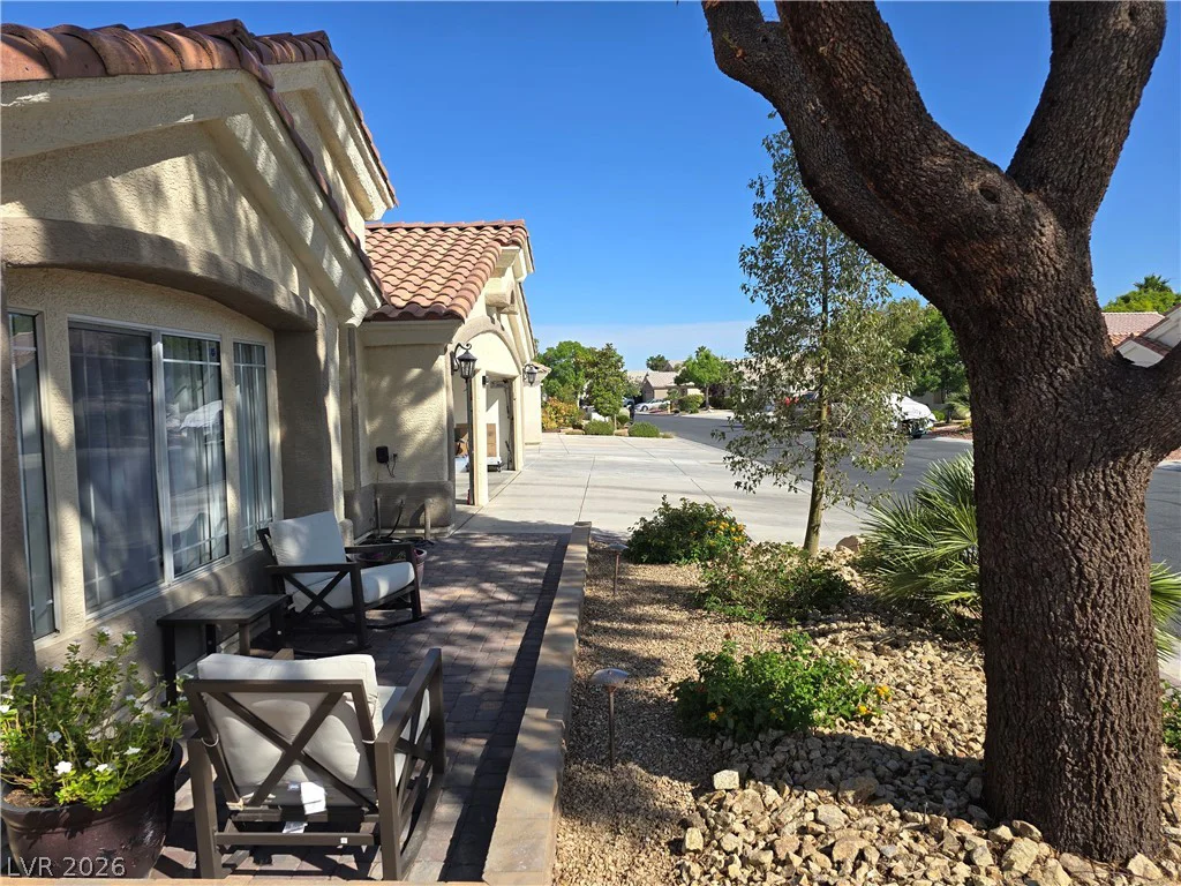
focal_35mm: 23
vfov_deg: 58.9
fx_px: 785
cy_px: 443
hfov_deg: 73.9
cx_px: 590
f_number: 1.7
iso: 12
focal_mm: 6.3
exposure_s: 1/671
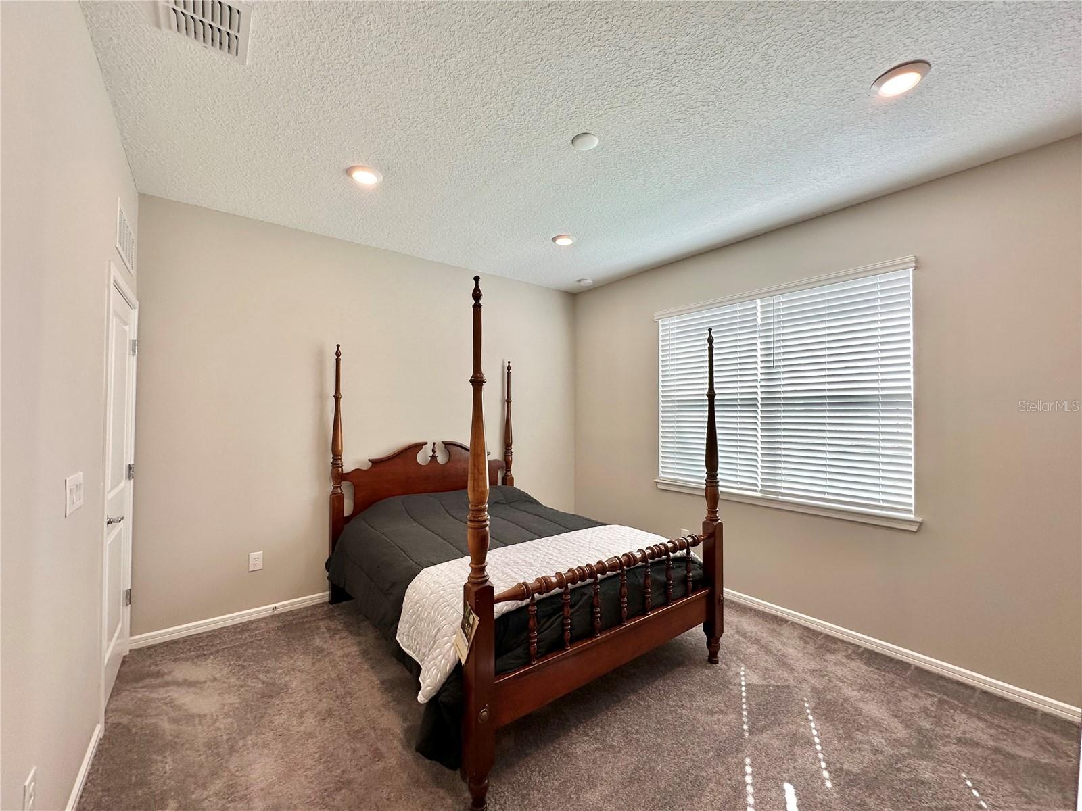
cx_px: 541
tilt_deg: +1.4
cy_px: 406
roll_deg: -0.5
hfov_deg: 102.1
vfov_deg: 85.7
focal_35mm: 14
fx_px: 438
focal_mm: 2.22
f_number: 2.2
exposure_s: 1/120
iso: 64
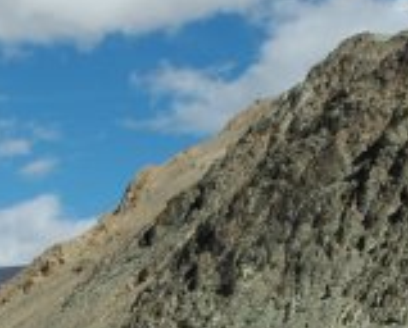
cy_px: 582
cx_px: 137
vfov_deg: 10.4
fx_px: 1695
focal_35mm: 140
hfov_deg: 13.7
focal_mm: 22
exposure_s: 1/160
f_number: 16
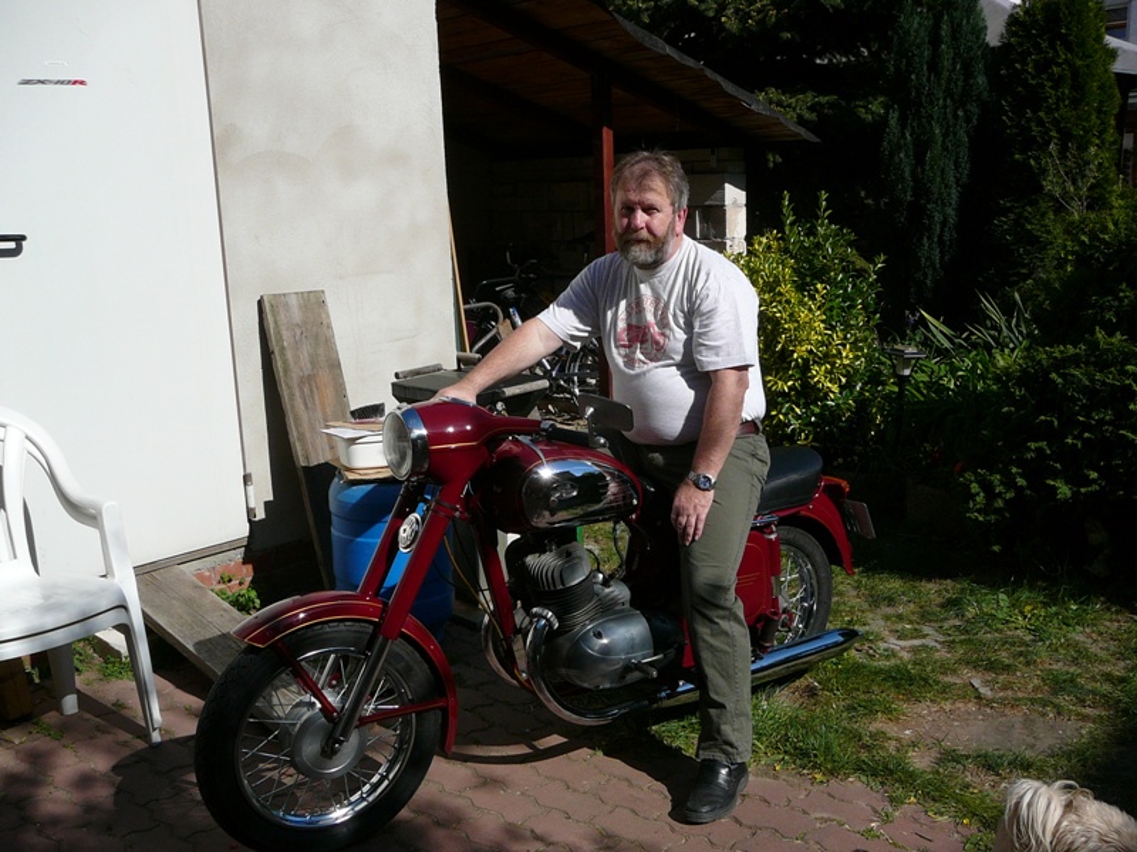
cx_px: 568
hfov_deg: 52.6
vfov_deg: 40.7
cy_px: 426
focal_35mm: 35
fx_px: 1150
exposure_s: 1/800
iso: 80
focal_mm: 5.2
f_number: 5
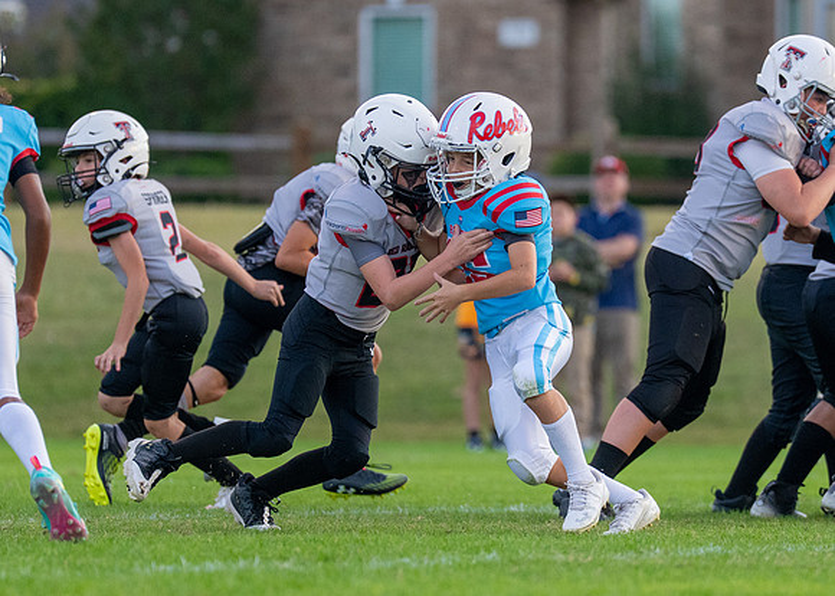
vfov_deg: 3.0
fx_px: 11227
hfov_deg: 4.3
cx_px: 522
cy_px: 312
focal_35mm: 474
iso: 1000
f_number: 2.8
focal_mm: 200
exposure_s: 1/1600
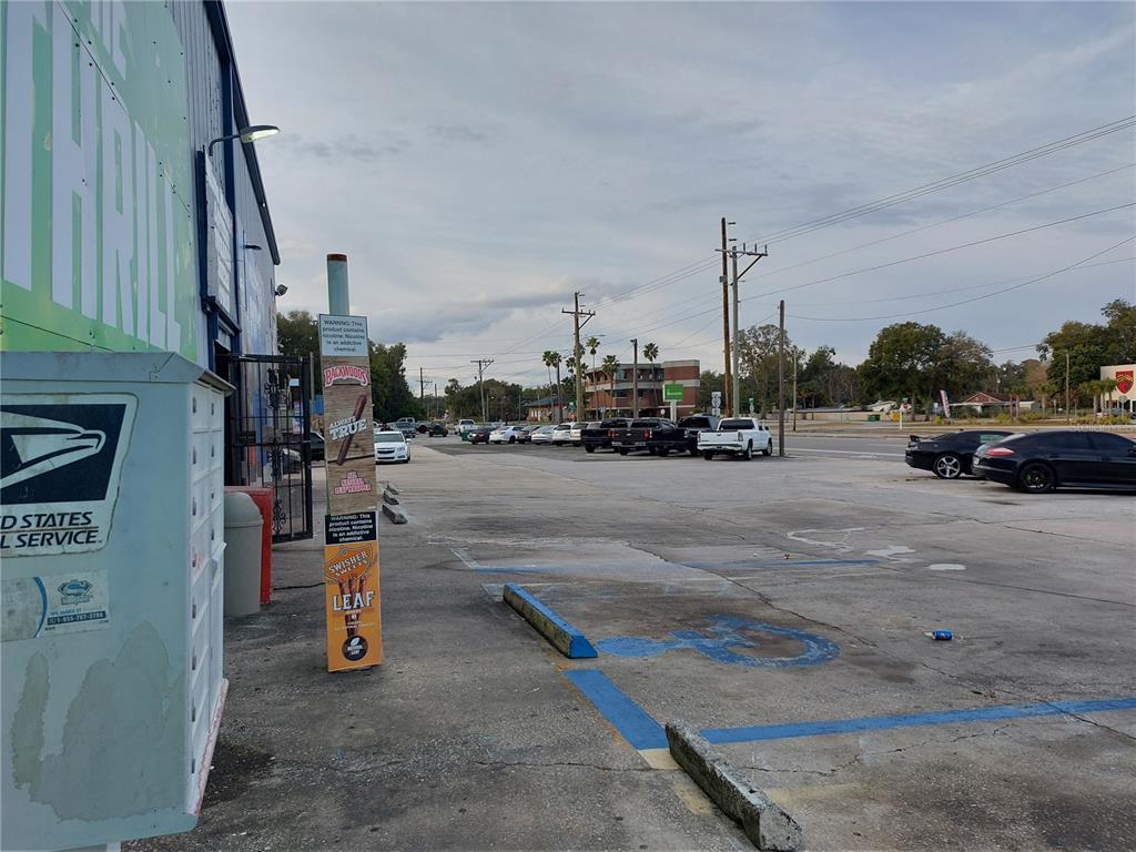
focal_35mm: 24
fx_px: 788
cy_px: 426
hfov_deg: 71.6
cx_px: 568
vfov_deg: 56.8
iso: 25
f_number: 1.8
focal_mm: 5.23
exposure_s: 1/171
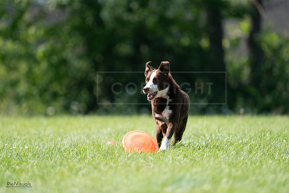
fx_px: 4818
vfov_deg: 2.3
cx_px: 144
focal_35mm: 600
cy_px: 96
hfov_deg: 3.4
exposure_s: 1/4000
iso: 2500
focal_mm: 600
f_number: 6.3
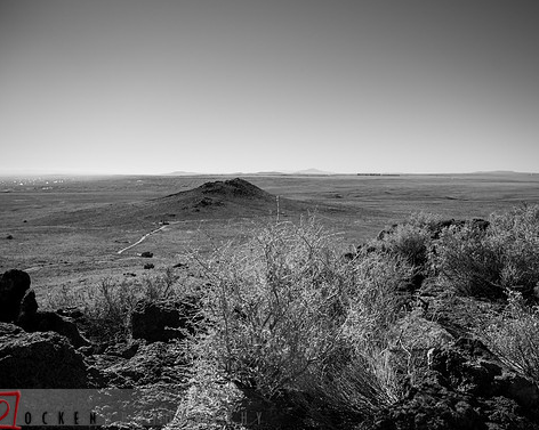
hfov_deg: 62.1
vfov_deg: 51.5
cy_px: 213
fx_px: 446
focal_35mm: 28
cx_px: 301
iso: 200
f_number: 4
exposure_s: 1/5000
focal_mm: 24
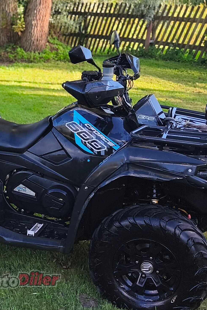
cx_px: 19
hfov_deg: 20.8
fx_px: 552
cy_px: 155
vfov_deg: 31.4
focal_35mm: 64
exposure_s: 1/199
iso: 50
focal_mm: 6.18
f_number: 1.65
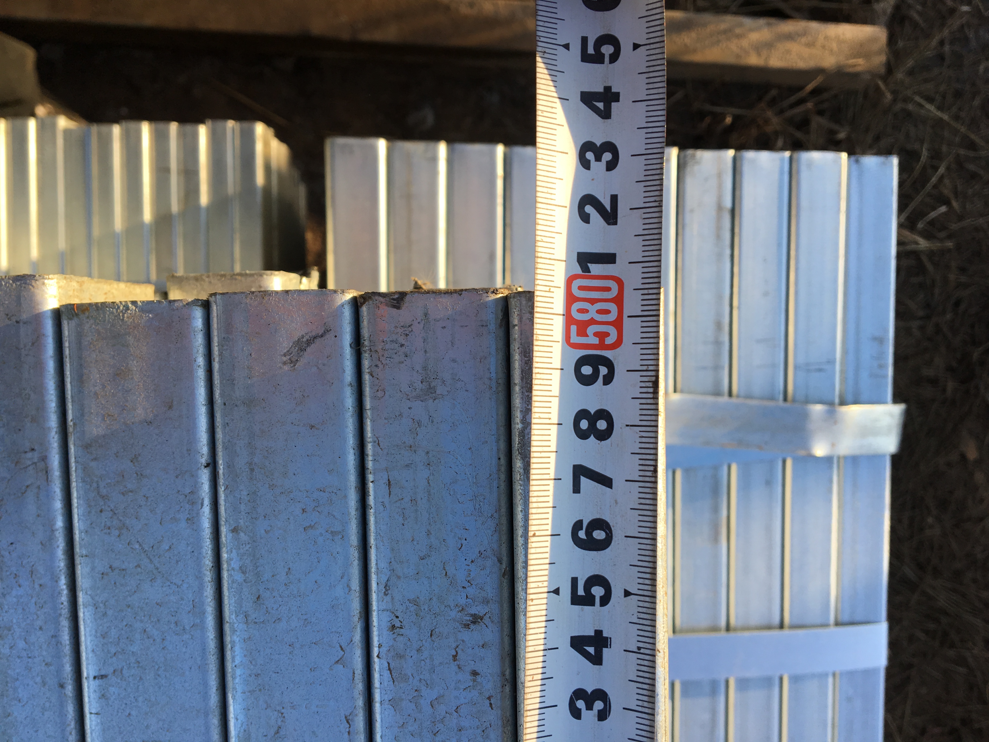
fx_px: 829
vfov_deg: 48.2
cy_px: 371
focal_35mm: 29
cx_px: 494
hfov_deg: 61.7
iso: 25
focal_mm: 4.15
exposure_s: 1/549
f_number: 2.2
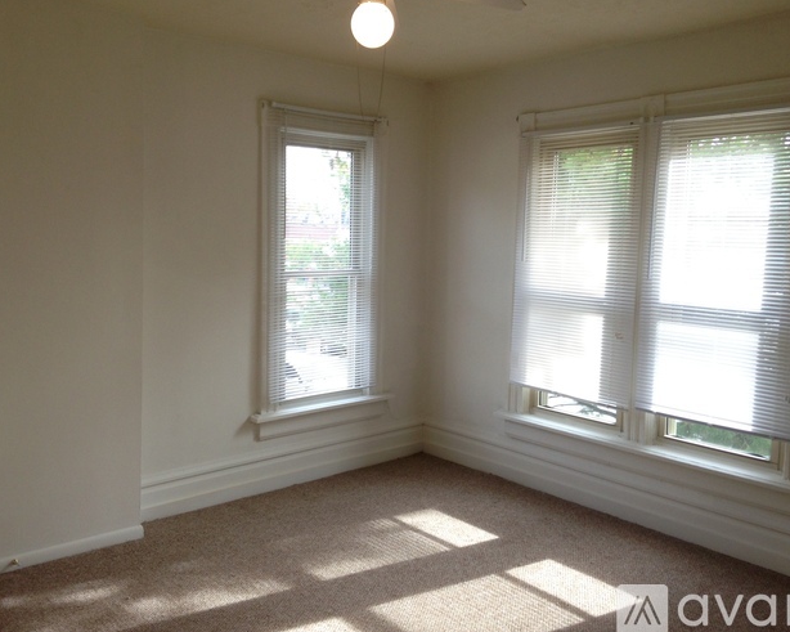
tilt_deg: -5.6
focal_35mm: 35
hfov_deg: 51.5
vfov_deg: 42.2
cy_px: 314
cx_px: 396
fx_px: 818
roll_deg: -1.3
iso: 80
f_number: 2.4
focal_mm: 4.12
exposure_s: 1/120
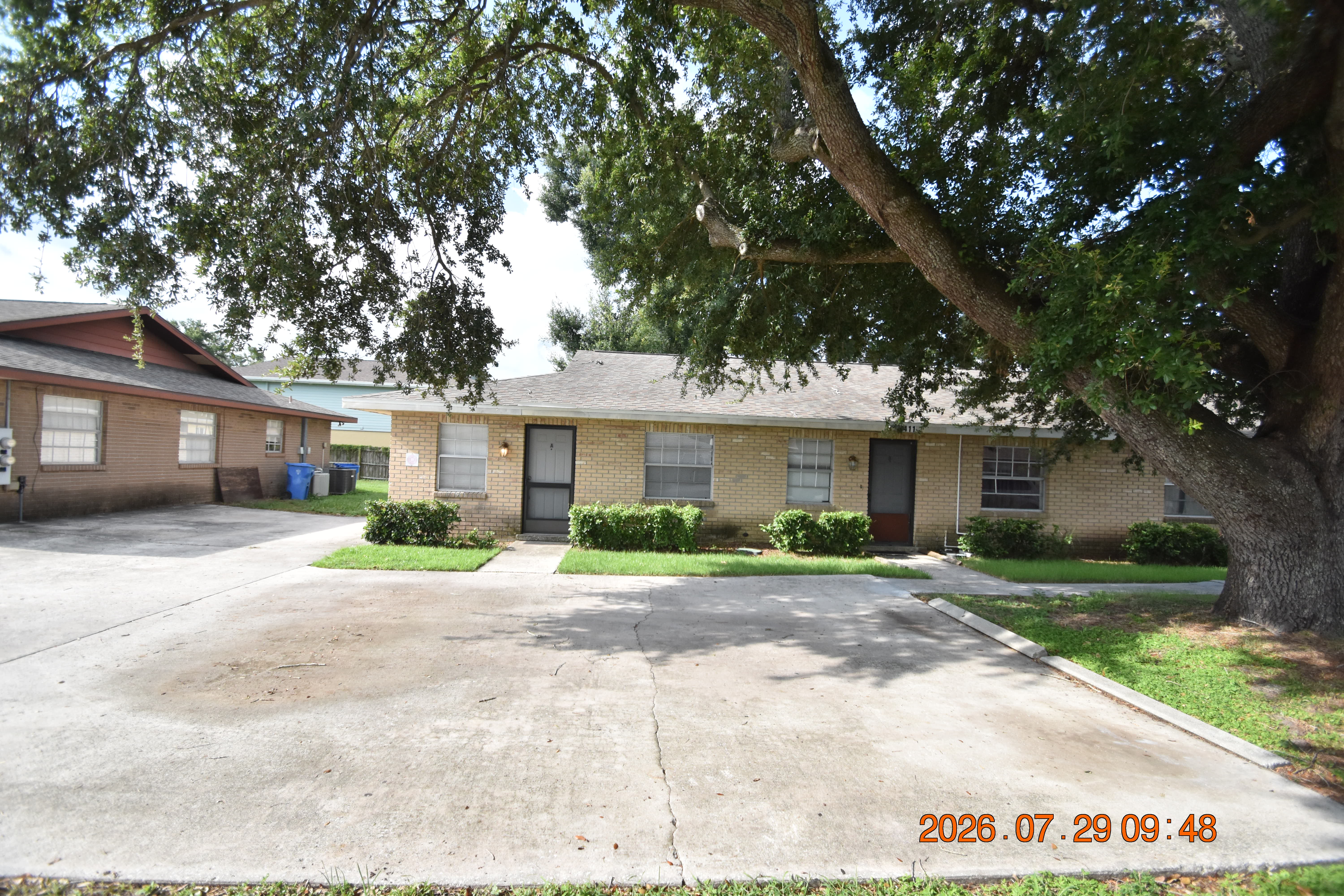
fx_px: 560
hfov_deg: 100.4
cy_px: 448
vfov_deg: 77.3
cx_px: 672
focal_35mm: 15
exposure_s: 1/3000
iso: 800
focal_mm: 10
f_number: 3.5
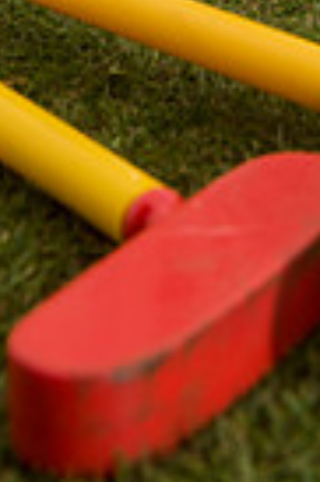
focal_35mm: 158
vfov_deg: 12.2
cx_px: 176
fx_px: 2112
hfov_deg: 8.7
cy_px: -306
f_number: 6.3
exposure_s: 1/60
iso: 100
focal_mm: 48
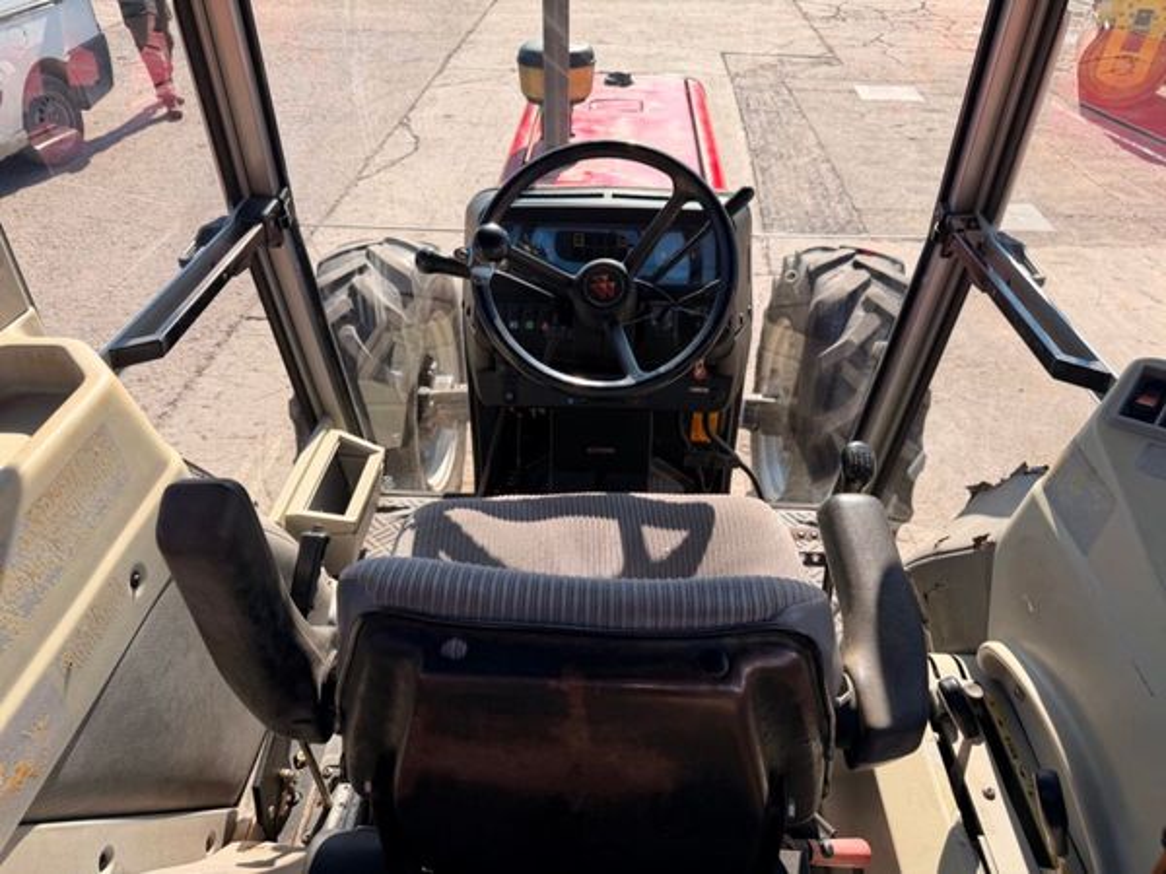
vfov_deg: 56.8
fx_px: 808
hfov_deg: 71.6
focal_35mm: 24
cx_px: 583
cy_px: 437
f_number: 1.78
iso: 80
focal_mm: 6.76
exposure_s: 1/2232
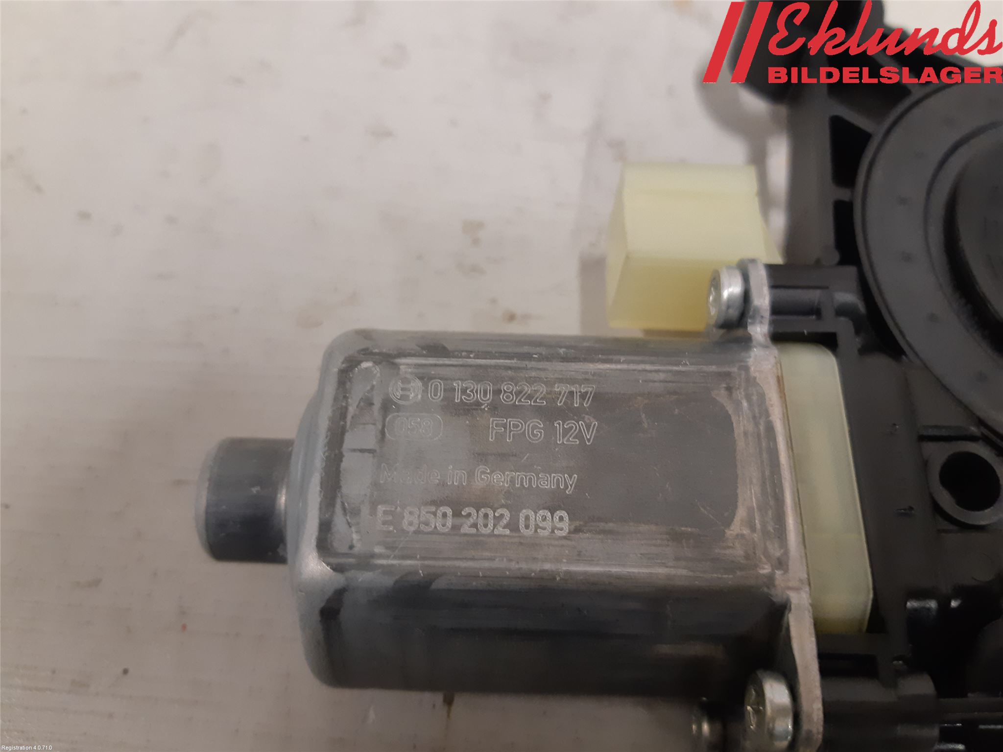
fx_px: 753
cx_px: 502
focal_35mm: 26
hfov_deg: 67.3
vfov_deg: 53.1
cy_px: 376
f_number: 1.7
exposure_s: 1/33
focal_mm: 3.93
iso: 200
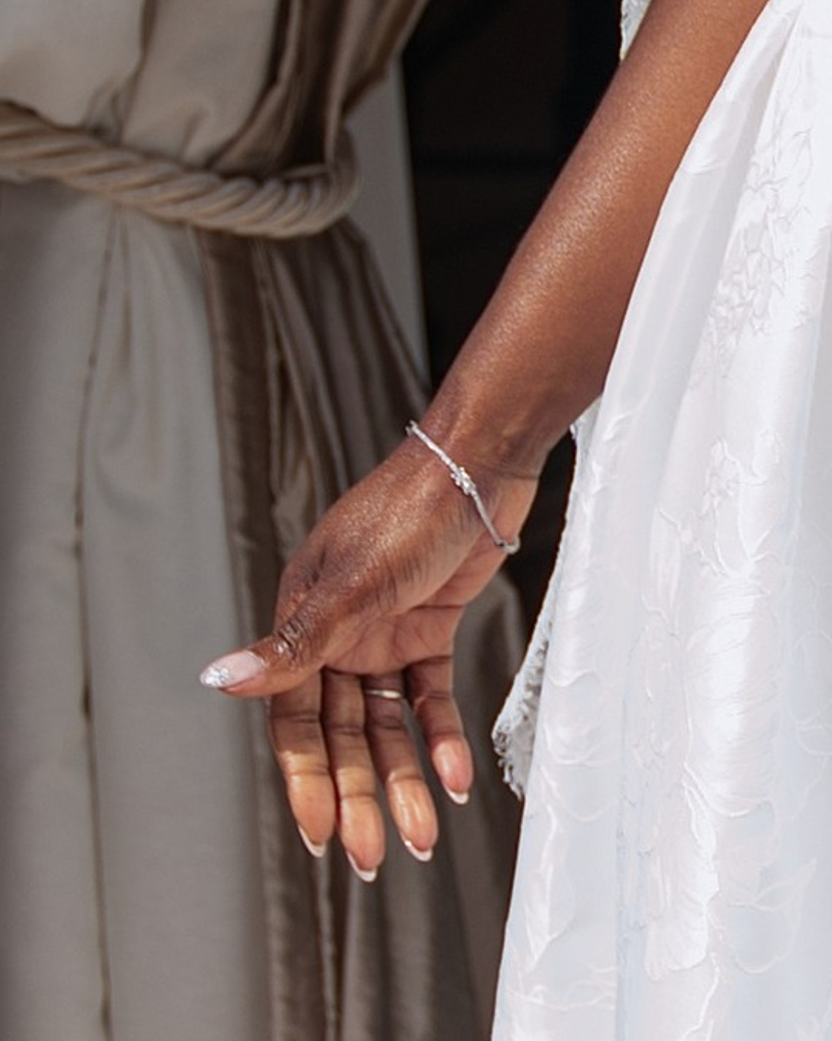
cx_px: 939
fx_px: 4619
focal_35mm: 150
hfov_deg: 10.2
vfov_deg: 12.8
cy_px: 289
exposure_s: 1/1000
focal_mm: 28
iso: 64
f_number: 2.8
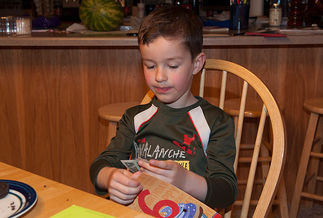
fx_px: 449
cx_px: 159
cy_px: 102
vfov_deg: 27.2
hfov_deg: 39.5
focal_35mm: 50
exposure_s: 1/60
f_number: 4
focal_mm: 31
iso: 800
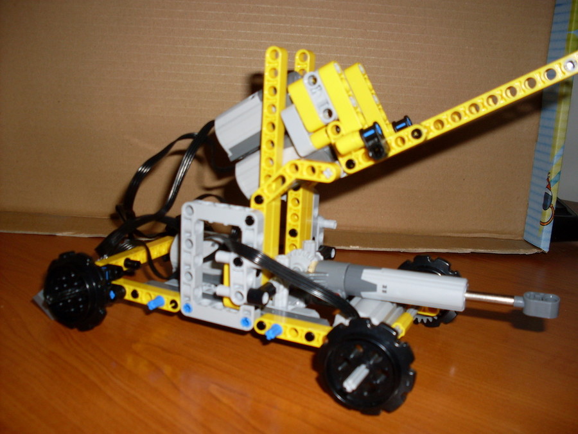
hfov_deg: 49.0
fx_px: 635
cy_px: 217
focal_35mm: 38
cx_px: 289
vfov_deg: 37.7
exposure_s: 1/45
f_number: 2.8
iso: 100
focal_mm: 6.3
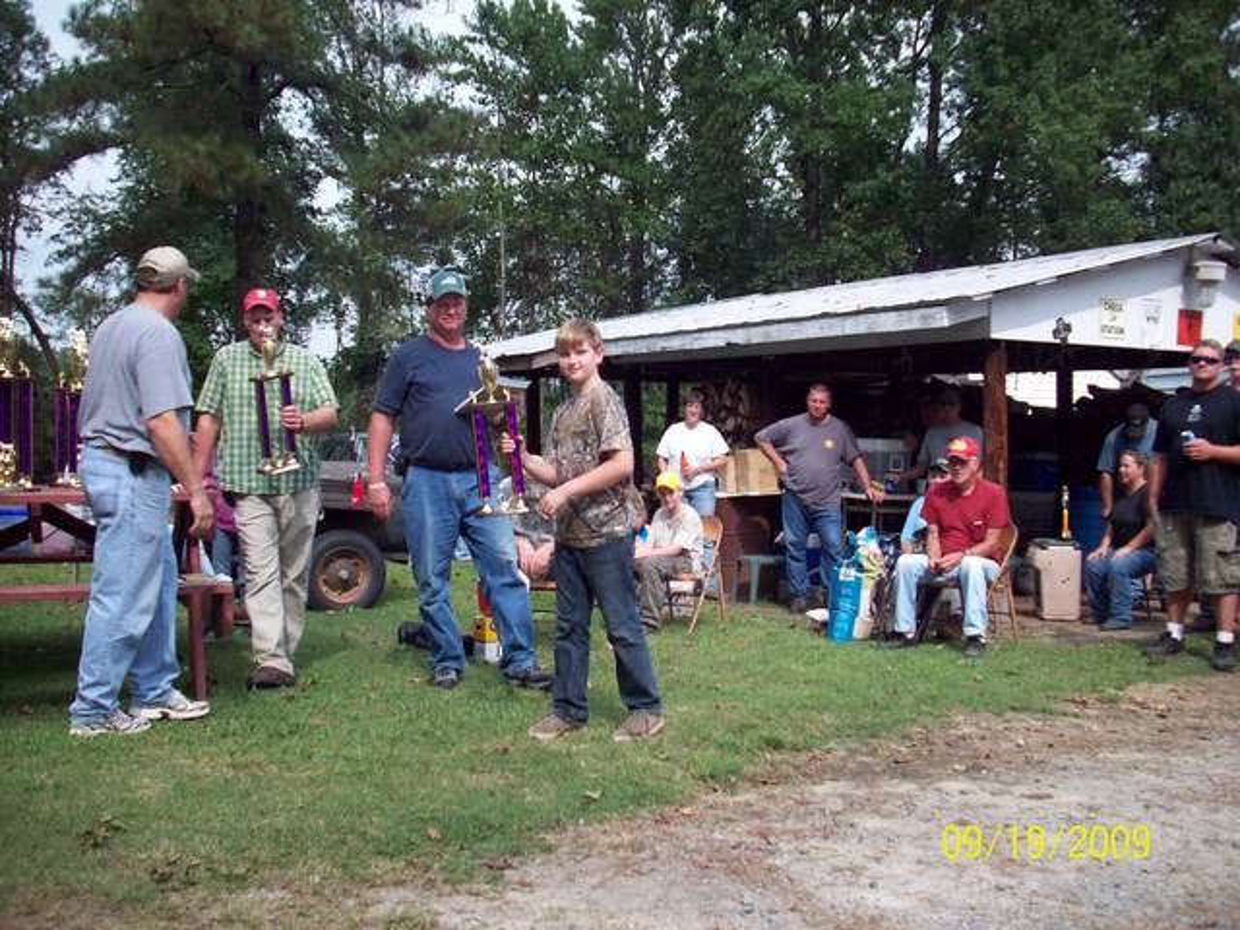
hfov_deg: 50.1
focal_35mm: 37
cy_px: 465
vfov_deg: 38.7
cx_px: 620
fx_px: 1325
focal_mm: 6.2
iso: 80
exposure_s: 1/208
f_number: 5.6
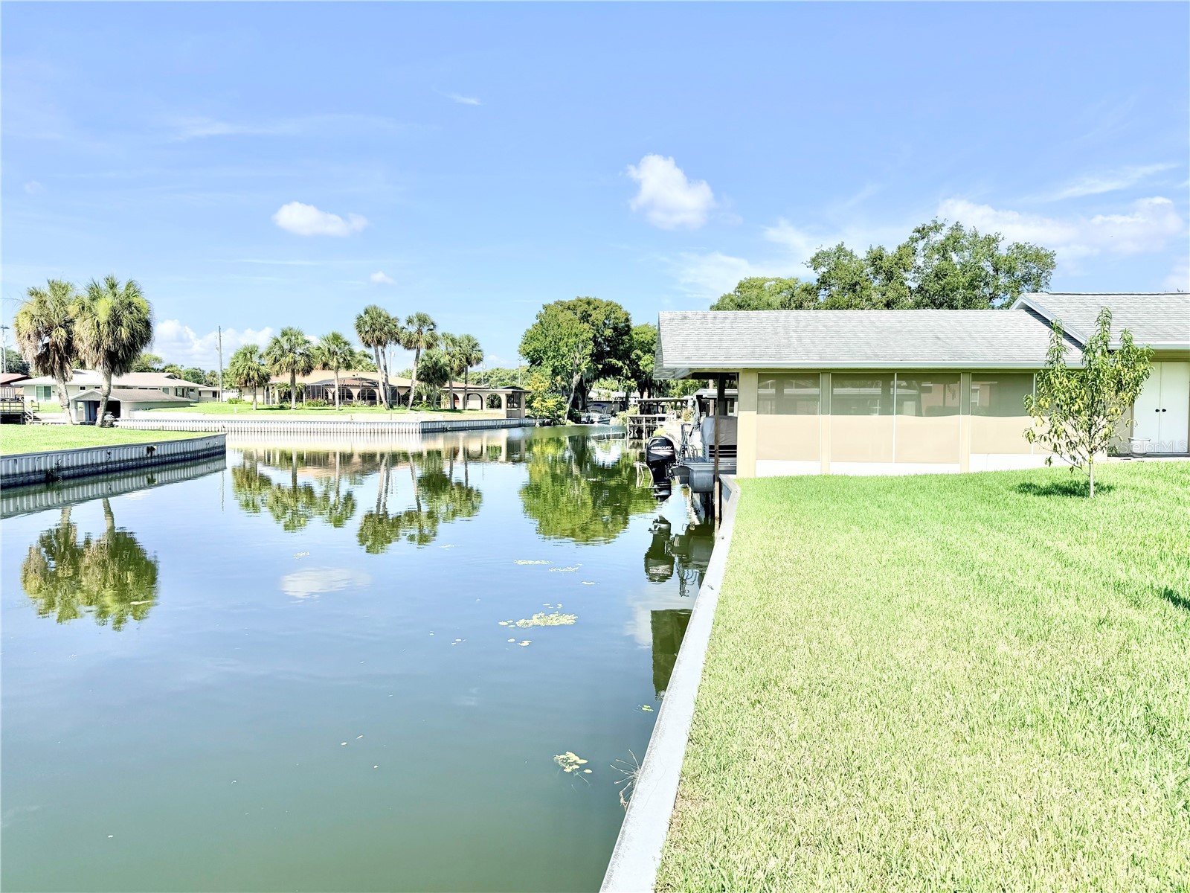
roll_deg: -0.2
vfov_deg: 56.8
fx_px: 825
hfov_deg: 71.6
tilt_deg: -1.8
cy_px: 446
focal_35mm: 24
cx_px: 595
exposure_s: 1/5714
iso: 80
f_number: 1.78
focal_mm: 6.76
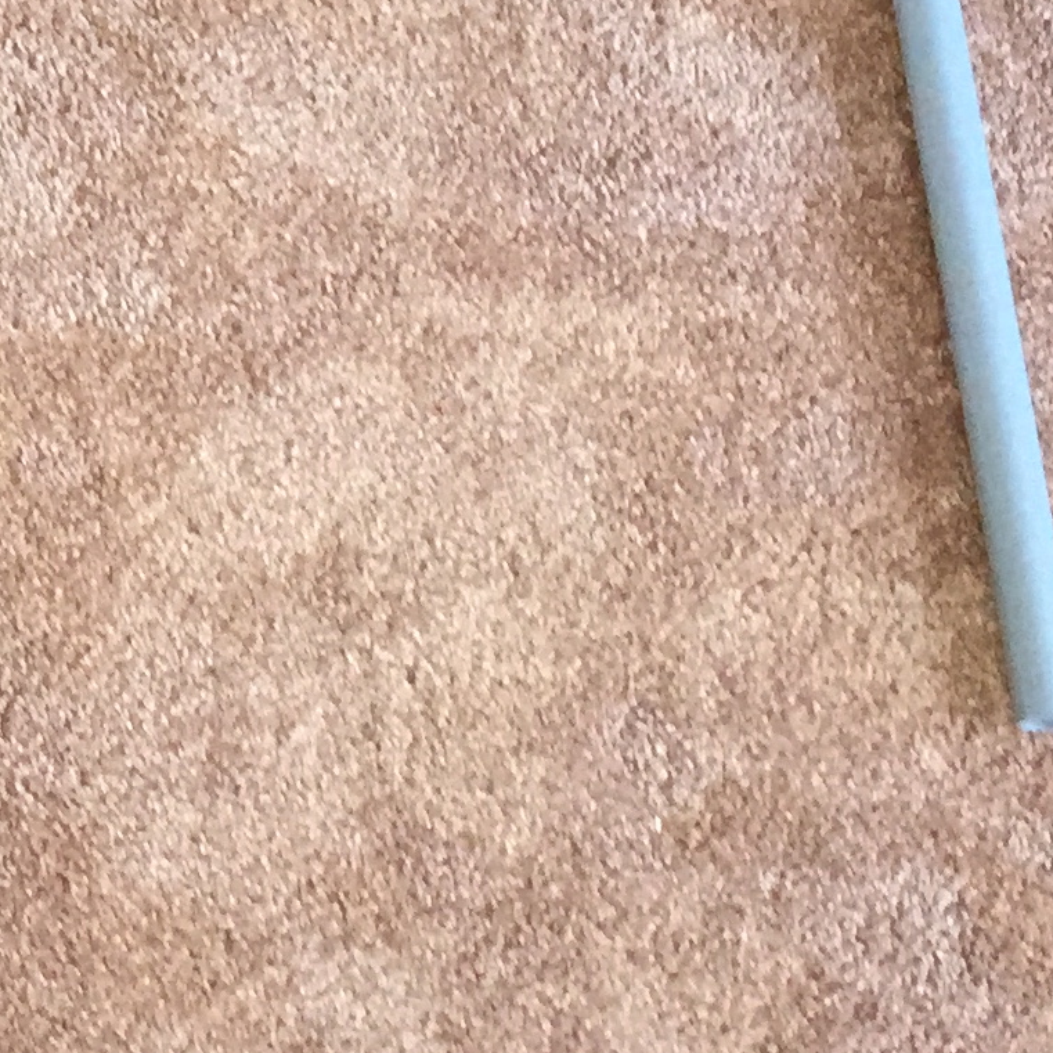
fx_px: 3786
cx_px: -529
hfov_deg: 14.7
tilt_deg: -61.4
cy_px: -410
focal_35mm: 110
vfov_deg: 14.9
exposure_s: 1/24
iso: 200
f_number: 2.2
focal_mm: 4.15
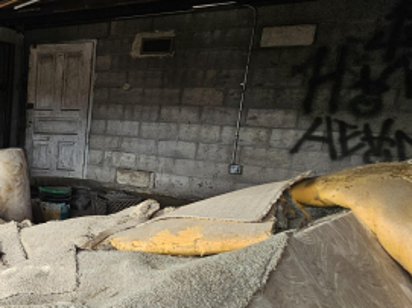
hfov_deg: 39.4
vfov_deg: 44.1
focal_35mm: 32
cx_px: -92
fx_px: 381
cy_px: 171
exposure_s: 1/60
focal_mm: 2.2
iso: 50
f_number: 2.2
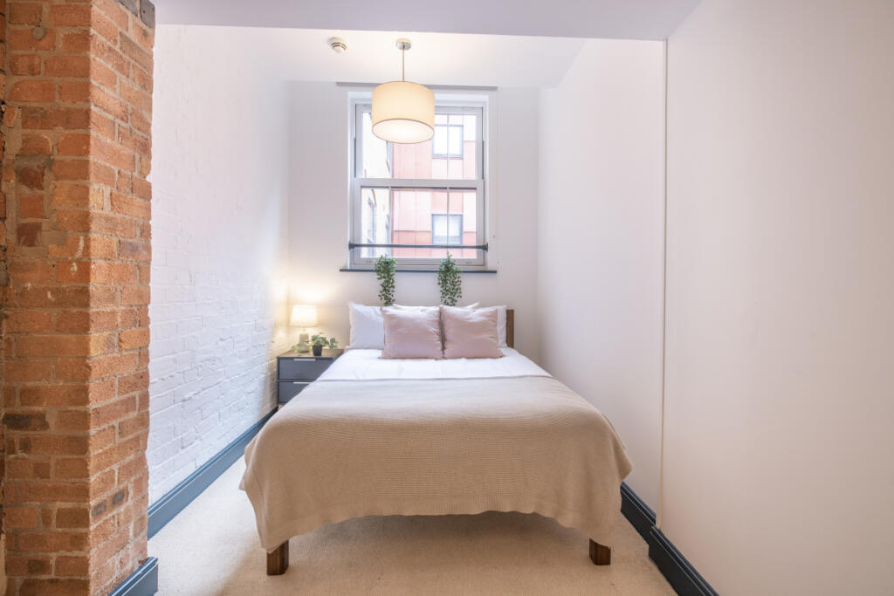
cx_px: 447
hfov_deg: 96.7
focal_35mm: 16
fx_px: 397
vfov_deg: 73.8
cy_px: 298
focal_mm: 16
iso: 160
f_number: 11
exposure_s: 1/3
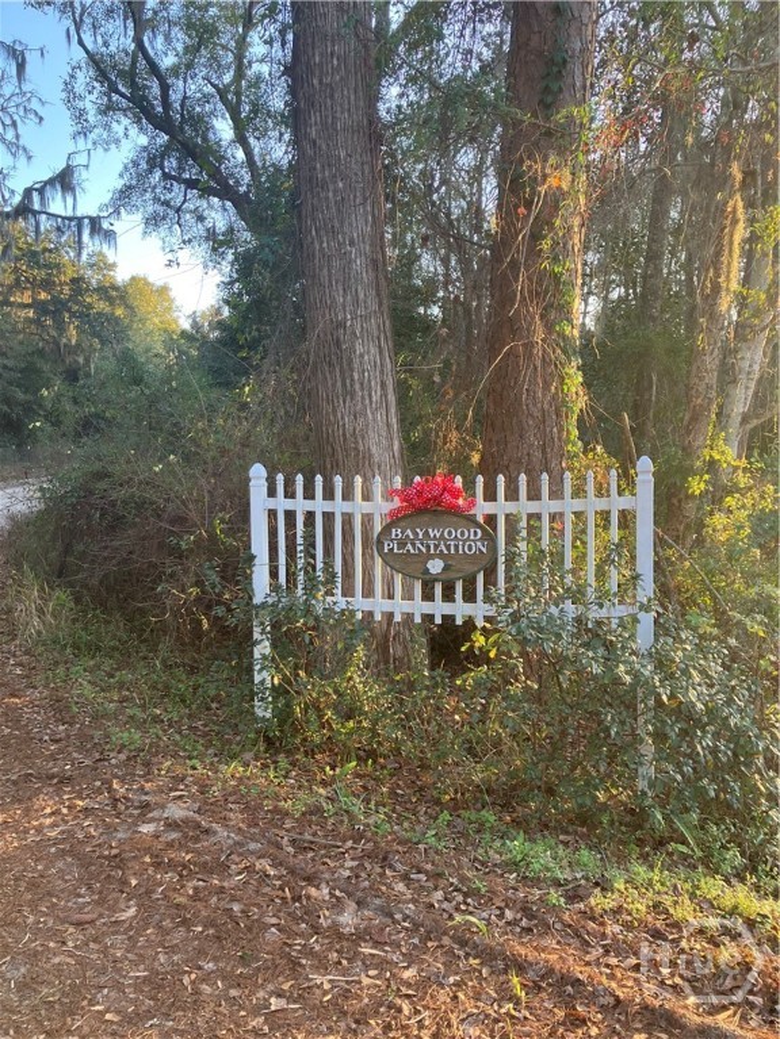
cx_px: 390
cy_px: 520
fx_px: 841
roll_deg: -0.1
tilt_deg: -4.8
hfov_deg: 49.7
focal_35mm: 28
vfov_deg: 63.4
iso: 64
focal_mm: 3.99
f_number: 1.8
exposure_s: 1/121
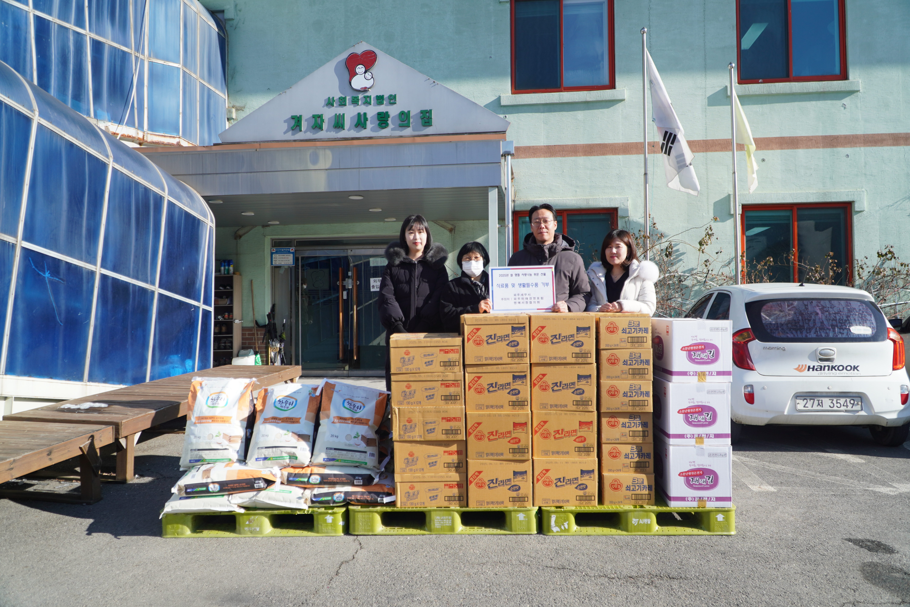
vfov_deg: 47.9
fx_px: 682
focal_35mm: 27
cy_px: 304
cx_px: 455
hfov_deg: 67.4
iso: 100
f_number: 4
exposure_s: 1/640
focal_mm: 18
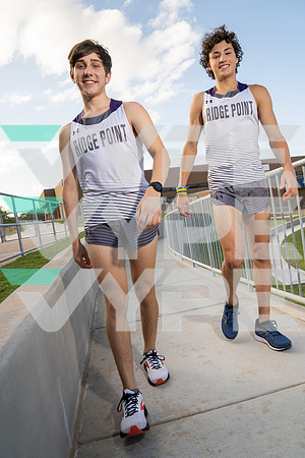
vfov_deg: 71.5
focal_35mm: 25
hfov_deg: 51.3
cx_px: 152
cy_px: 229
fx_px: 318
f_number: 5.6
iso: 100
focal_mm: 25
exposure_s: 1/250
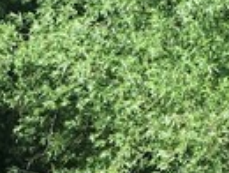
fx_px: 1511
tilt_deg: +0.9
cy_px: 198
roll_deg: +1.8
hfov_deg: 8.7
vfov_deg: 6.5
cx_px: 67
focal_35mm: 228
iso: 25
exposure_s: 1/484
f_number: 2.2
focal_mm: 4.15
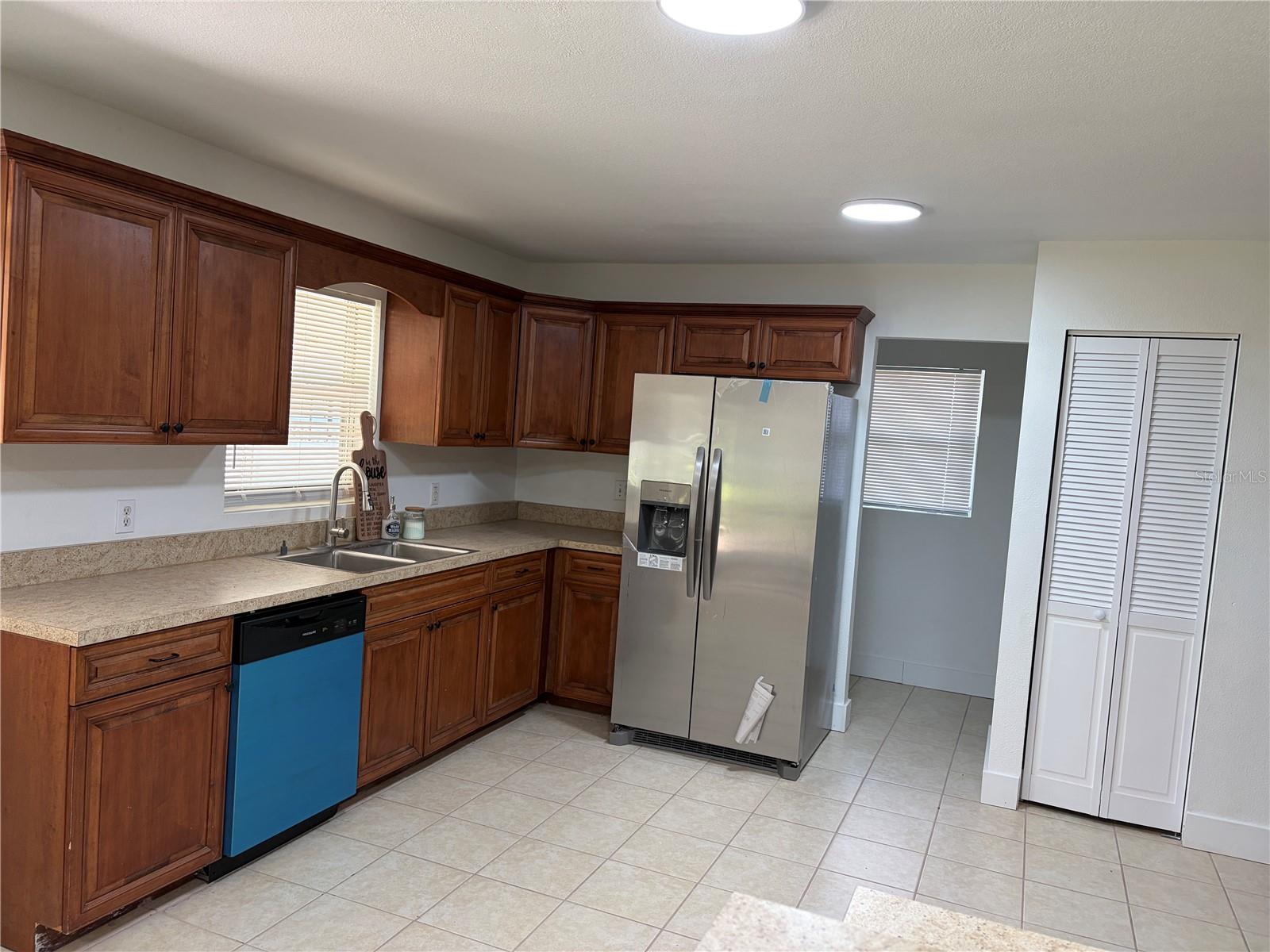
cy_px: 476
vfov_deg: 53.1
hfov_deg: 67.3
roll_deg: -4.6
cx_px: 635
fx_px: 954
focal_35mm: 26
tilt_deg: -3.0
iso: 125
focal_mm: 5.96
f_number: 1.6
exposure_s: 1/110
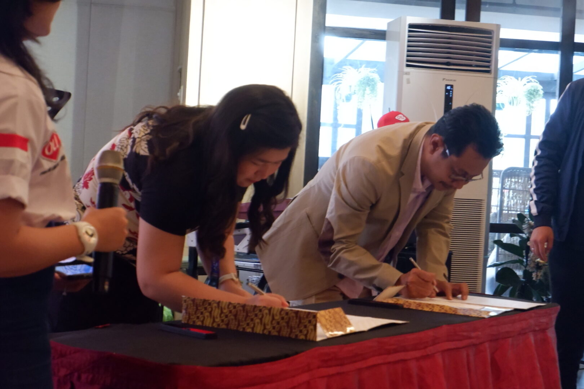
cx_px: 292
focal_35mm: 68
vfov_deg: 20.0
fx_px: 1103
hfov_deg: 29.7
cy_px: 194
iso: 6400
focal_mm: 45
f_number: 5.6
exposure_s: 1/50
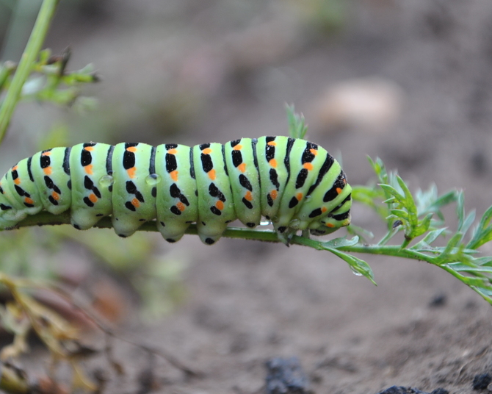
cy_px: 196
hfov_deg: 17.3
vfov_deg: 13.9
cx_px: 198
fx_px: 1612
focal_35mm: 111
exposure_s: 1/30
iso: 200
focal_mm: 55
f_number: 5.6
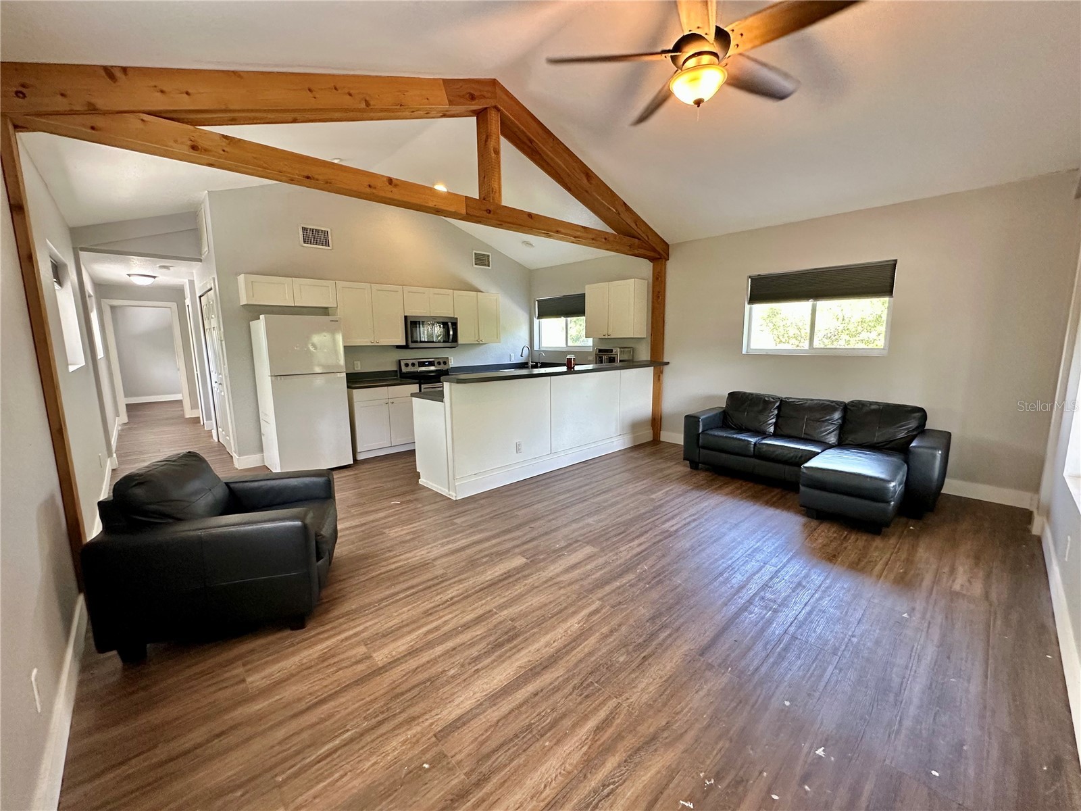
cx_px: 540
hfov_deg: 102.1
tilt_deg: -8.8
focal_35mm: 14
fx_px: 437
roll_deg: +1.0
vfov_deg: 85.7
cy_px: 406
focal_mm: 2.22
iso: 250
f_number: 2.2
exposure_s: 1/120
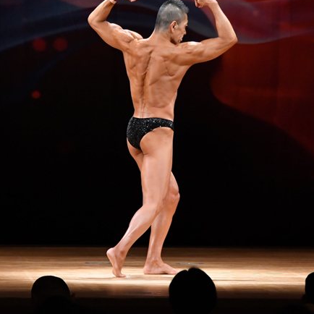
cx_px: 128
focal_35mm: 329
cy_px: 131
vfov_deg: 5.3
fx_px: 3376
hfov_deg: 5.3
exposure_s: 1/400
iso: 4000
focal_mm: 145
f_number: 5.6
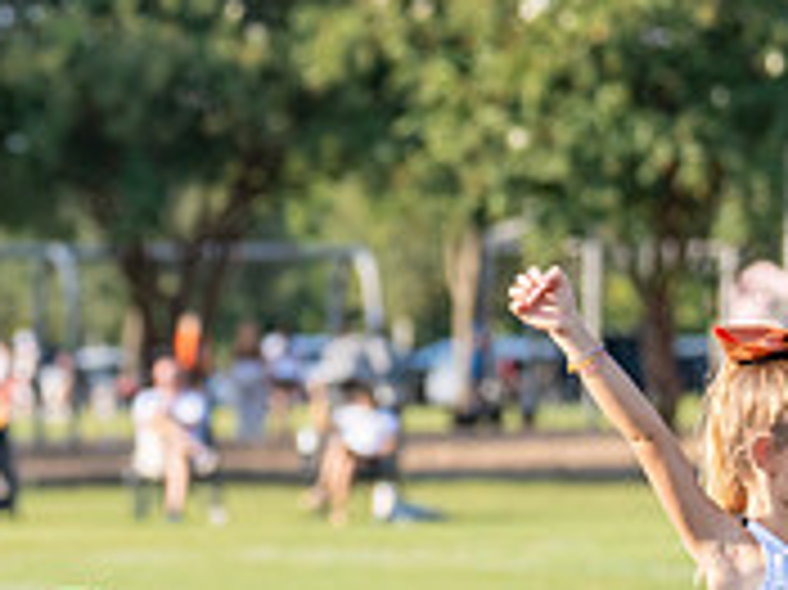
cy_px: 536
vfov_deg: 4.8
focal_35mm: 309
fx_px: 7029
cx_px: -221
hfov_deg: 6.4
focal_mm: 82
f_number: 2.8
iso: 320
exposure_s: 1/2500
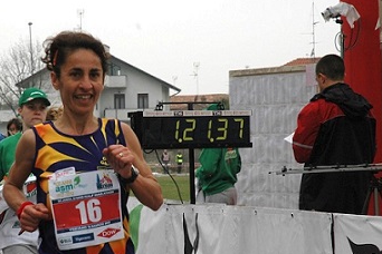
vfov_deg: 9.7
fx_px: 1496
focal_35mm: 141
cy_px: 154
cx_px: 138
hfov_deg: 14.5
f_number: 10
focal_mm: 70
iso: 400
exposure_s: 1/400
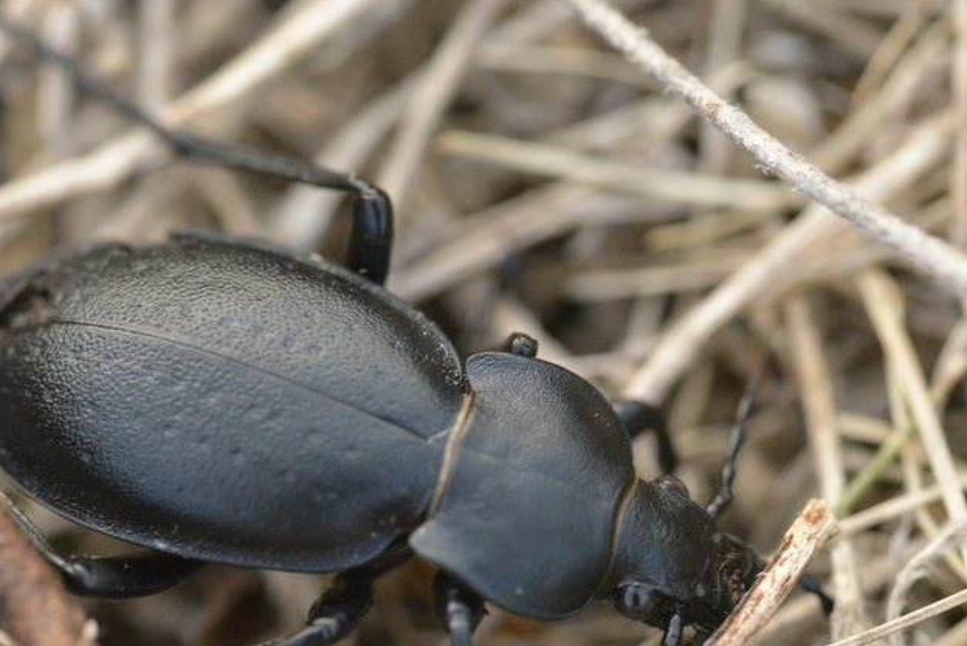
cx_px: 468
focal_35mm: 307
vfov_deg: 4.5
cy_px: 448
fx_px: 8252
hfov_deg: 6.7
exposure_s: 1/320
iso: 6400
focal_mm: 200
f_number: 11
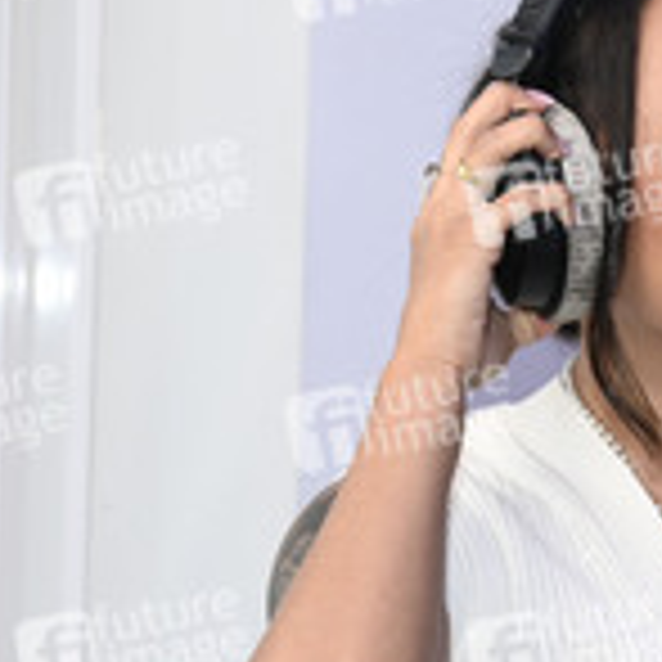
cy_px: 531
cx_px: 912
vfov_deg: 12.2
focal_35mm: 143
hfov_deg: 11.8
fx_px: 3094
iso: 1250
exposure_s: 1/250
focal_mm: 55
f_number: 4.5
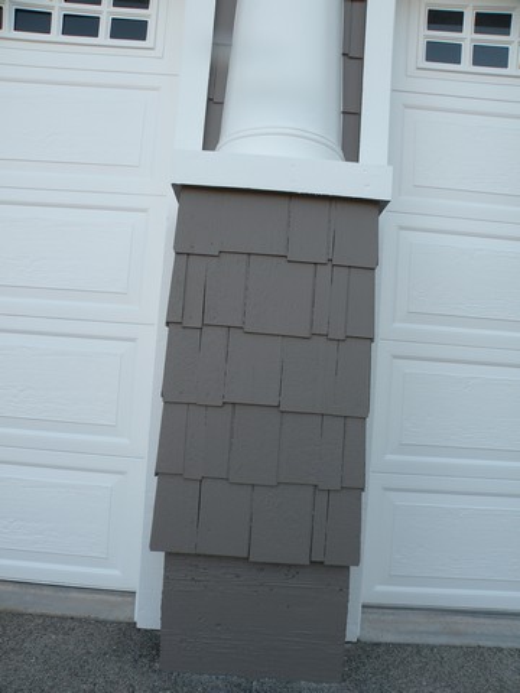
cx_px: 260
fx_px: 541
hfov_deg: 51.4
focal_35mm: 27
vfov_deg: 65.3
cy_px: 346
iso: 64
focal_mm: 4.7
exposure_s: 1/112
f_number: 4.5
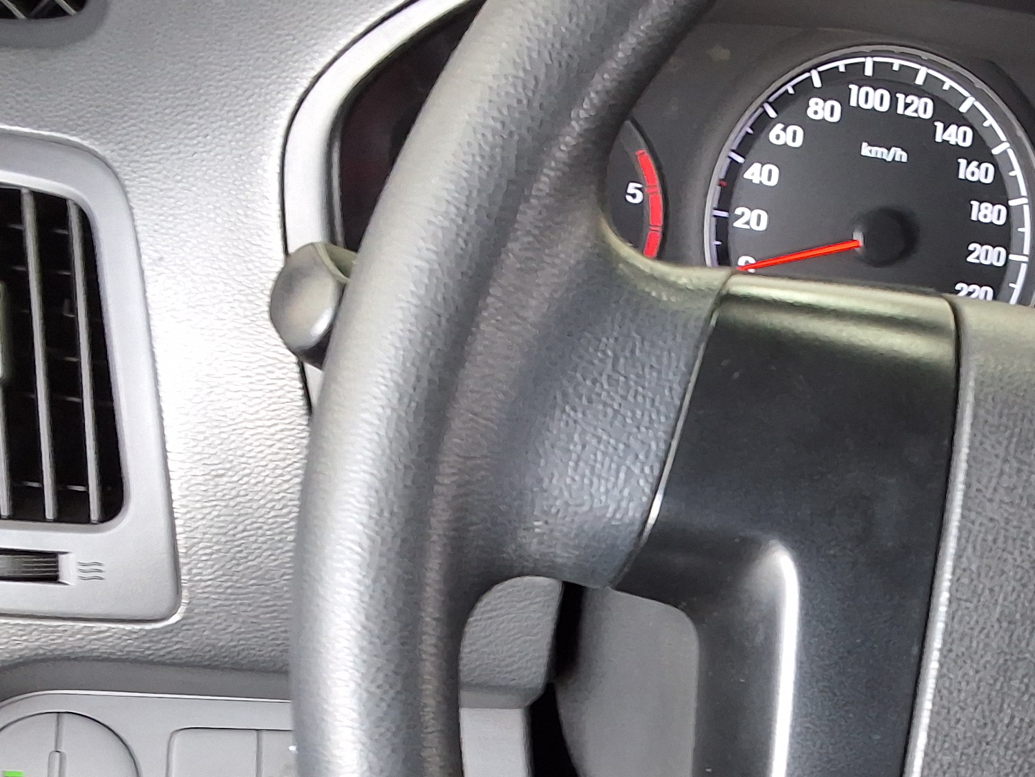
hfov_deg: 31.0
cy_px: 703
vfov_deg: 23.4
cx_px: 804
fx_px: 1824
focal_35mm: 61
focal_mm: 2.91
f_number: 1.9
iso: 160
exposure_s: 1/40
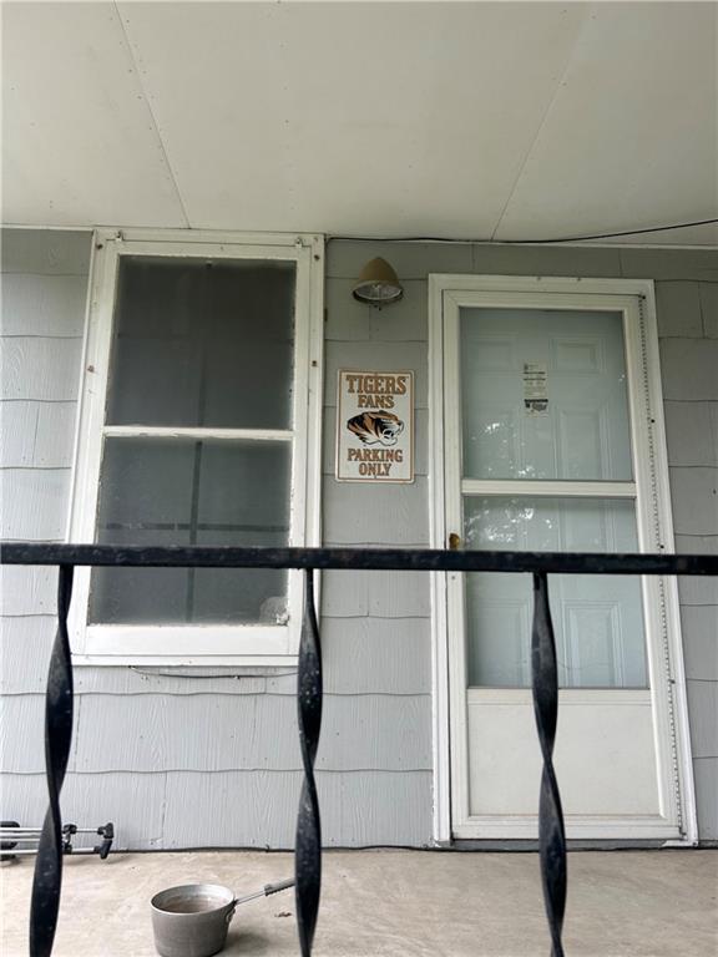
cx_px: 359
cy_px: 478
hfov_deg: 53.1
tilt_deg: +10.5
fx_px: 719
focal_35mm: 26
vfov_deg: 67.3
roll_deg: -0.4
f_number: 1.5
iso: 40
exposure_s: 1/189
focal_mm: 5.7
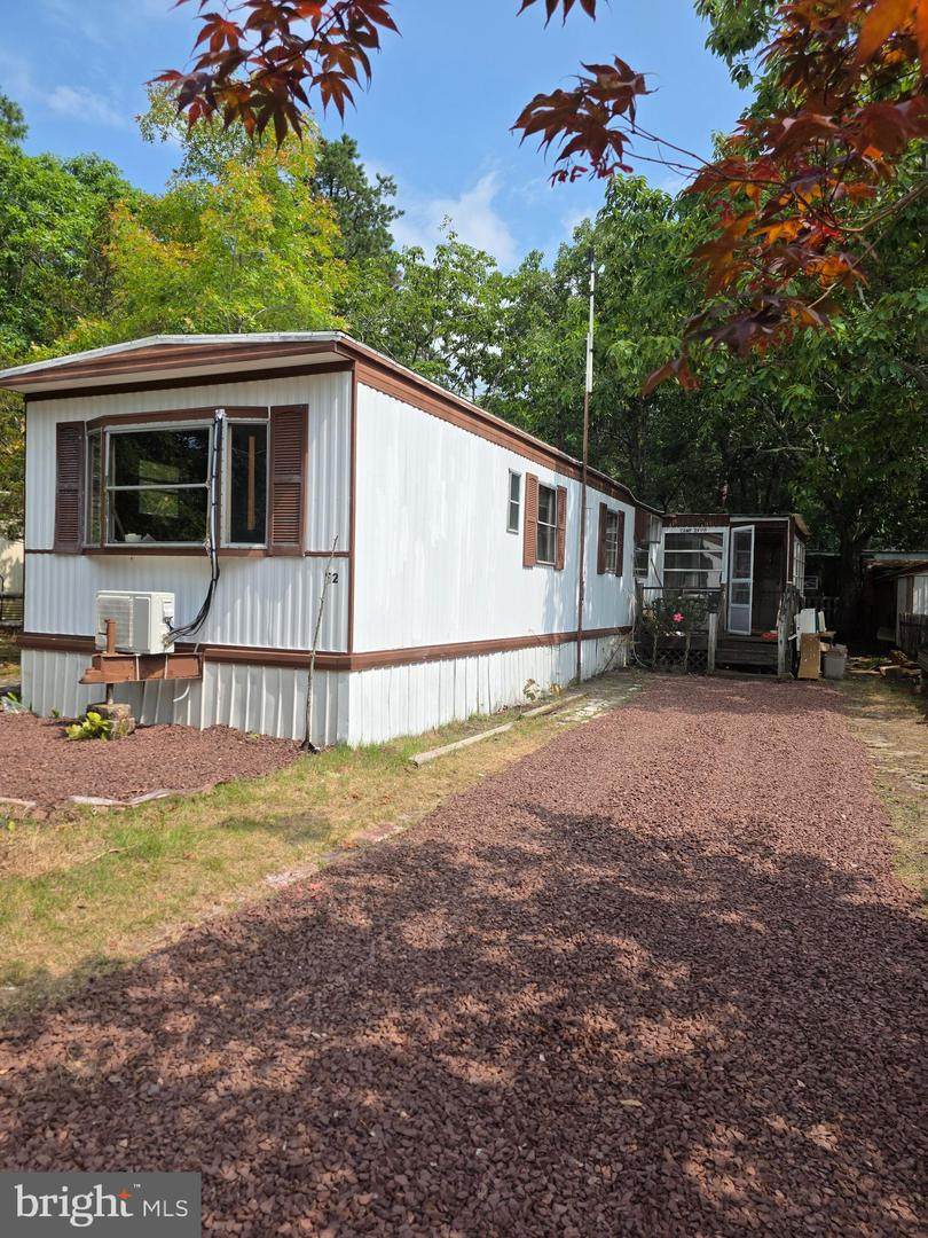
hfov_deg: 58.9
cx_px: 464
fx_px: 822
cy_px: 619
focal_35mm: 23
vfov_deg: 73.9
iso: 80
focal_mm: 6.3
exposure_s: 1/5153
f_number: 1.7
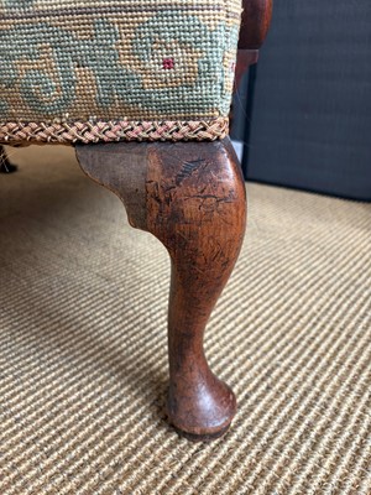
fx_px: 372
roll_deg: -0.8
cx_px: 186
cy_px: 248
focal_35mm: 26
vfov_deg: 67.3
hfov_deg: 53.1
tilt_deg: -22.8
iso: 125
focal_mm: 5.96
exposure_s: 1/84
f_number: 1.6
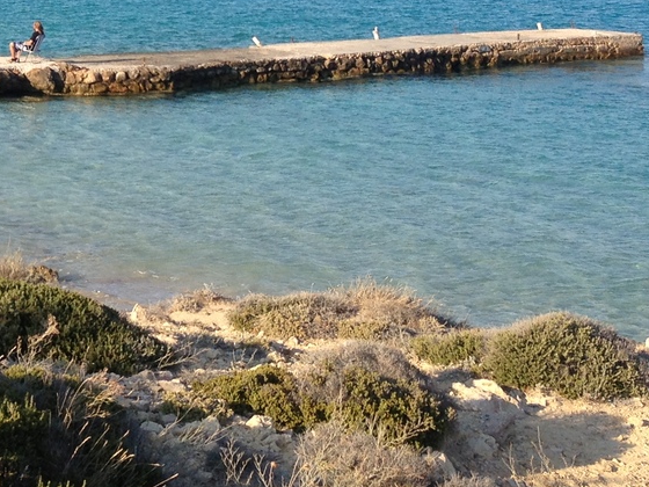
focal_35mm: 100
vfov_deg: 14.4
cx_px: -118
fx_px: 1875
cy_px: -68
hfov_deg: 18.6
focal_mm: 4.28
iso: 50
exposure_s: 1/1022
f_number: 2.4
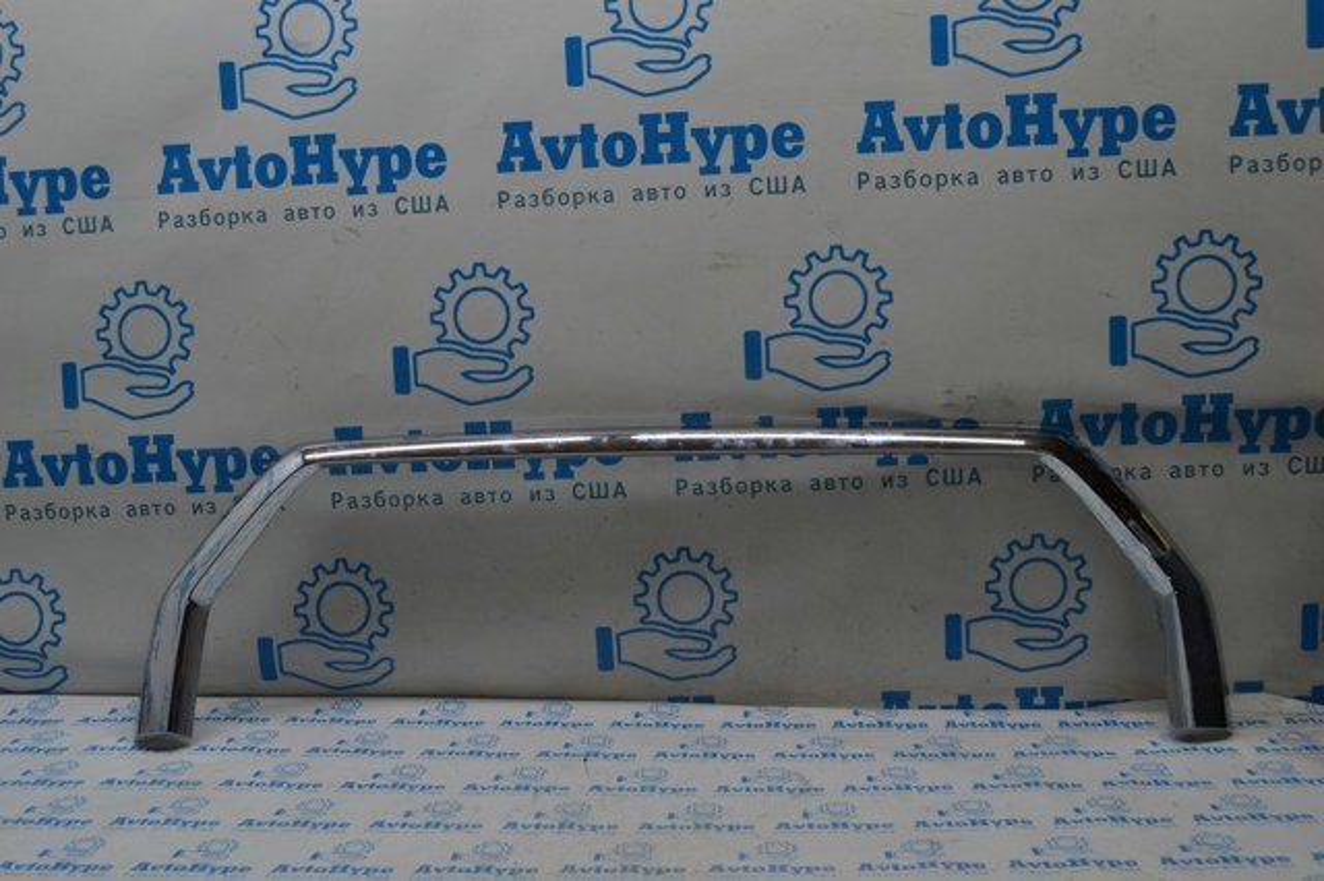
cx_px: 662
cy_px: 440
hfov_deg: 49.6
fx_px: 1434
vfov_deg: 34.2
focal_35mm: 39
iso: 360
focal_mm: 26
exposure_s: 1/125
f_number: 5.6
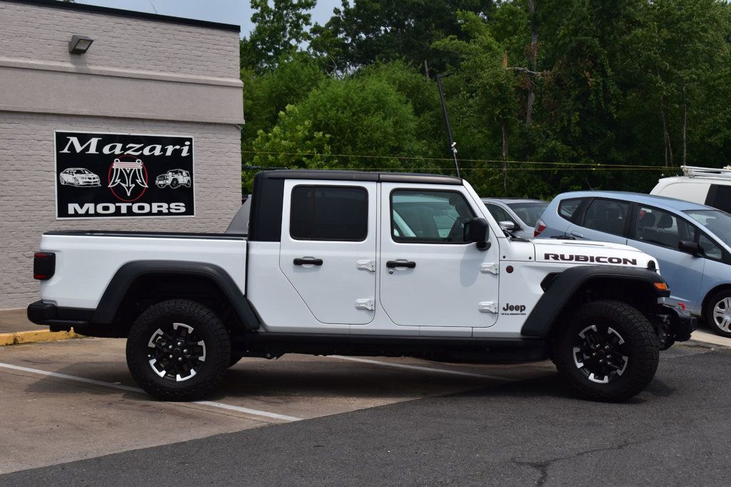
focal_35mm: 57
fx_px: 1157
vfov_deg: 23.8
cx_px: 366
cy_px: 244
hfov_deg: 35.1
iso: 220
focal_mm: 38
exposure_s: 1/500
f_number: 11
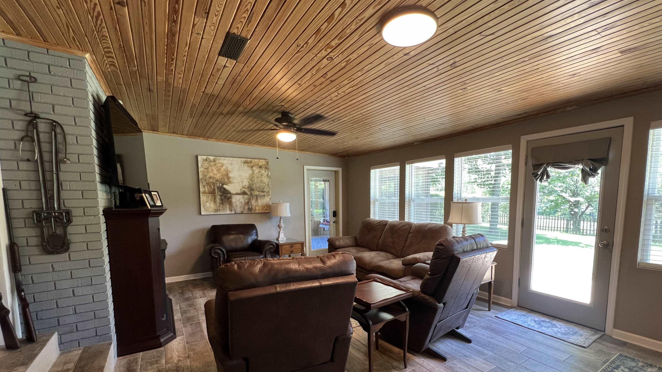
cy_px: 225
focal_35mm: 15
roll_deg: +1.6
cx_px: 331
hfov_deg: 103.0
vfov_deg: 69.7
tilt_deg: -6.2
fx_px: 263
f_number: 1.8
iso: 200
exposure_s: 1/60
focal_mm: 1.57
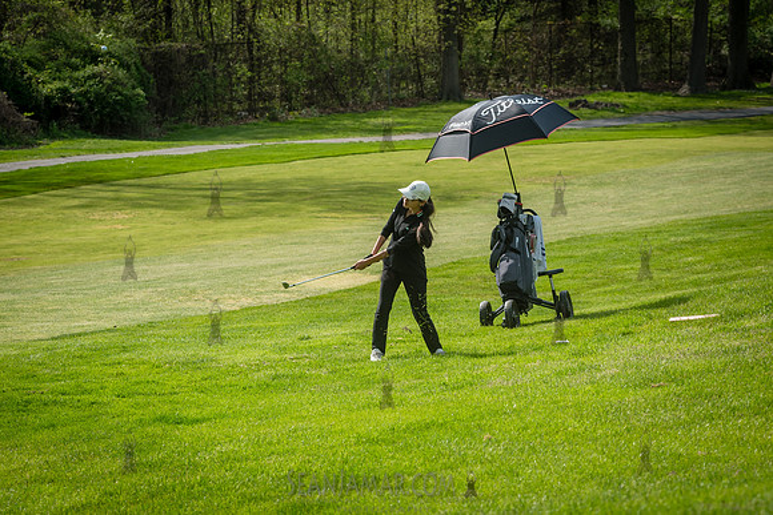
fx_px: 2969
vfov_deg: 9.9
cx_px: 386
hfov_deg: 14.8
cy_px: 258
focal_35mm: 138
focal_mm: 120
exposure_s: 1/800
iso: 400
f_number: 7.1
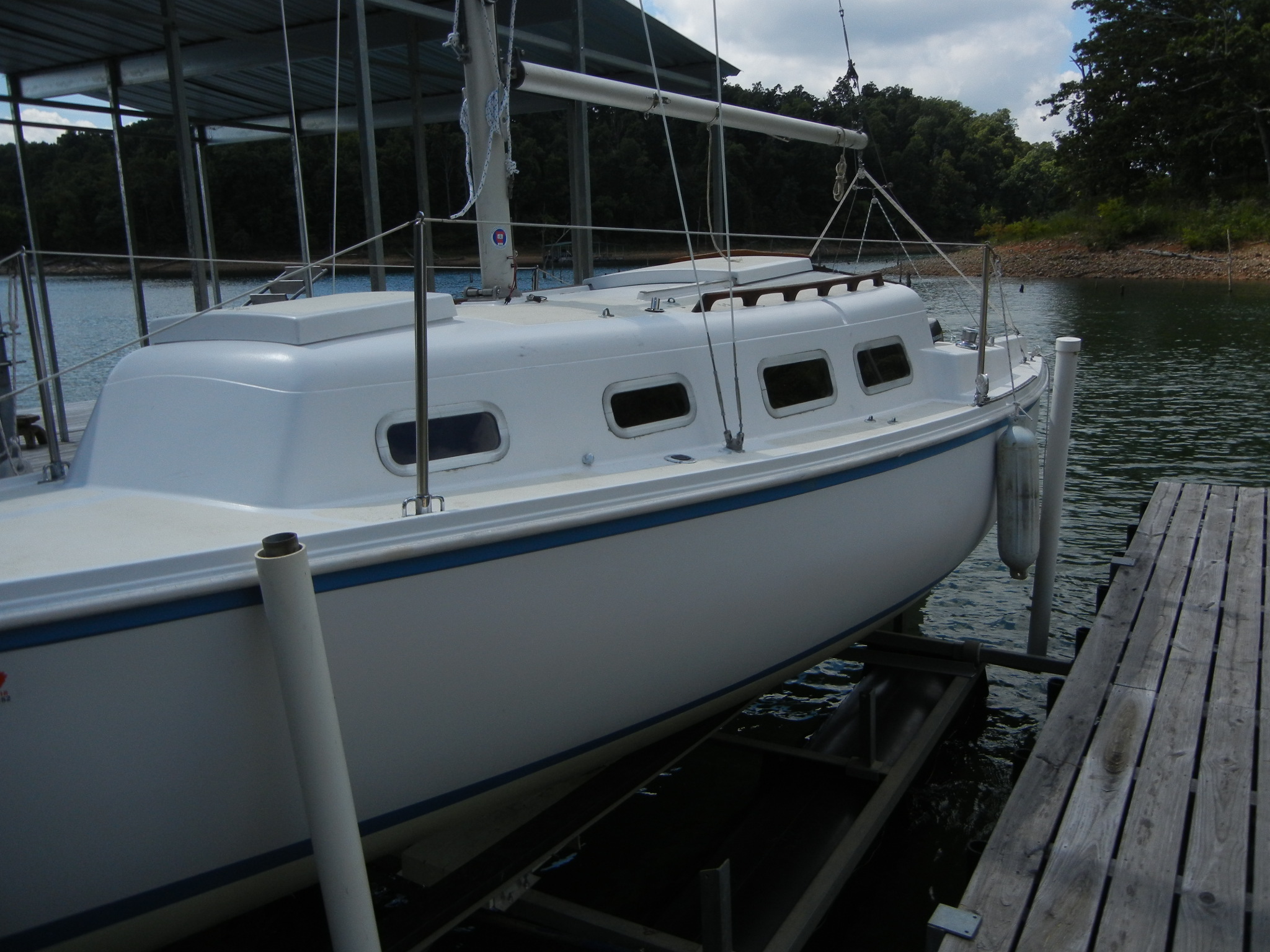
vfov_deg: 46.8
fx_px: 1101
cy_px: 476
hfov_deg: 60.0
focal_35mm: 30
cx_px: 635
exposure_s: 1/641
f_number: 7
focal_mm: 5.4
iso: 160
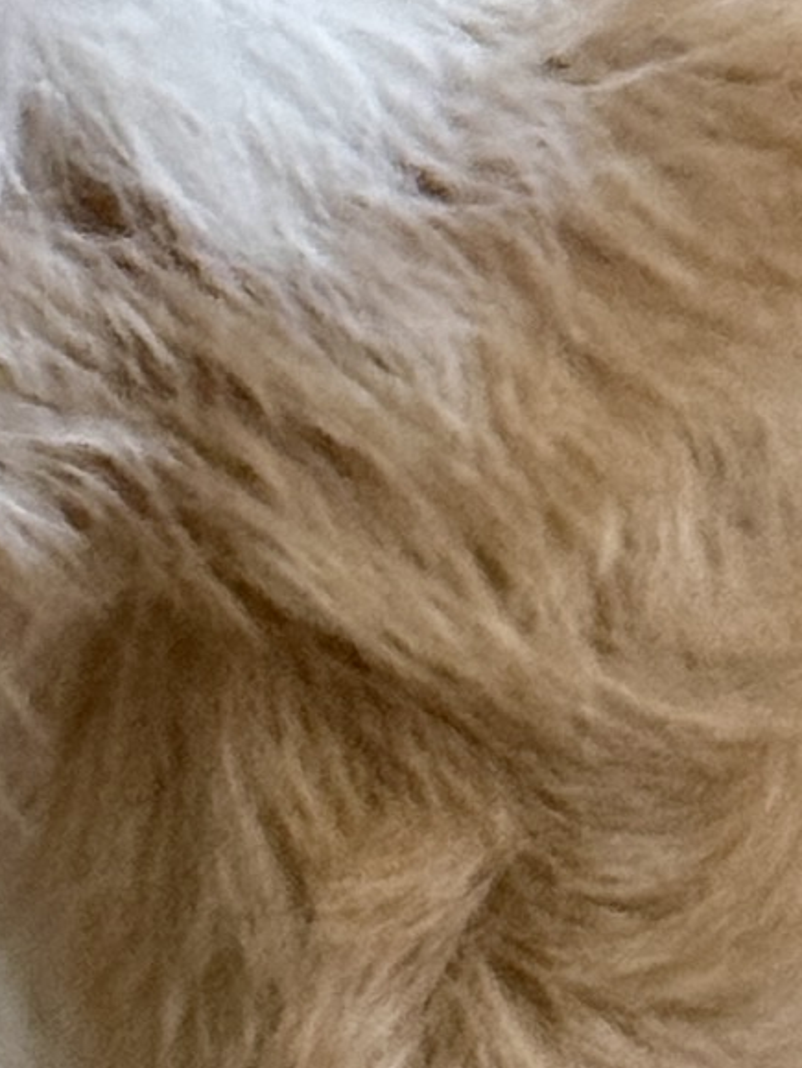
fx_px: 10306
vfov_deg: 5.9
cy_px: -542
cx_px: -776
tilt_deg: -12.2
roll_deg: -0.8
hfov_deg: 4.4
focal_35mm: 334
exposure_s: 1/40
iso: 320
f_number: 1.78
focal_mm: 6.76
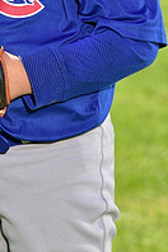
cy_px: -73
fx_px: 2457
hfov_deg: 3.9
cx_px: 15
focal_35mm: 351
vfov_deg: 5.8
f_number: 5
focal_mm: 120
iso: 80
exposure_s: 1/250
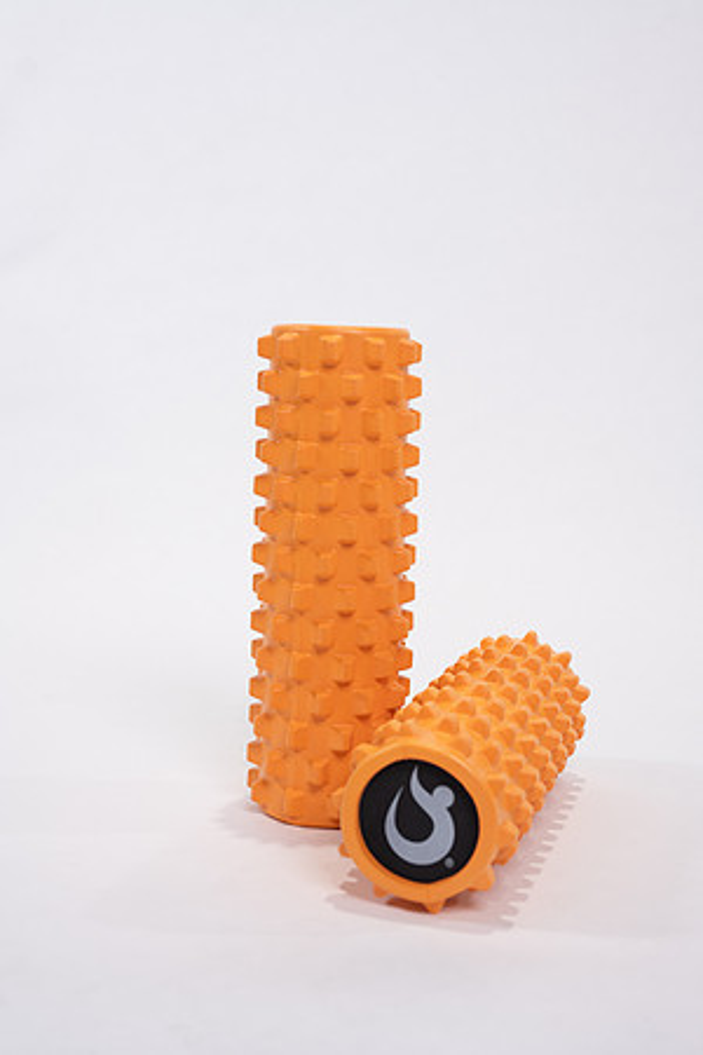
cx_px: 352
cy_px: 528
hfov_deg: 27.0
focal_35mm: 50
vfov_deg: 39.6
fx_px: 1464
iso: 200
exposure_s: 1/125
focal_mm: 50
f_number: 4
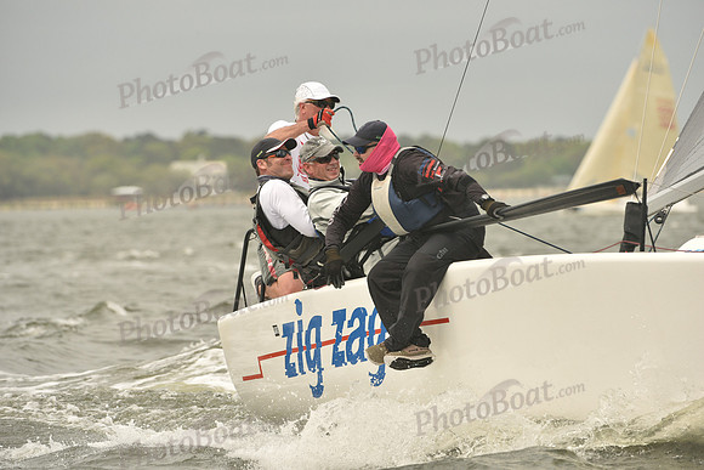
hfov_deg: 5.2
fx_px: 7824
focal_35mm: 400
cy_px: 235
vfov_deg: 3.4
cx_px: 352
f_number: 8
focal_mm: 400
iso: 400
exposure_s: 1/1000
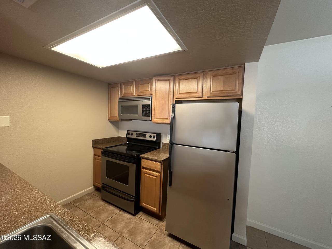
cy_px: 124
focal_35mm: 14
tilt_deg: -1.9
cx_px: 166
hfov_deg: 102.1
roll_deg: -2.2
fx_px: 134
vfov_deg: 85.7
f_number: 2.2
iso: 250
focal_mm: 2.22
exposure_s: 1/60
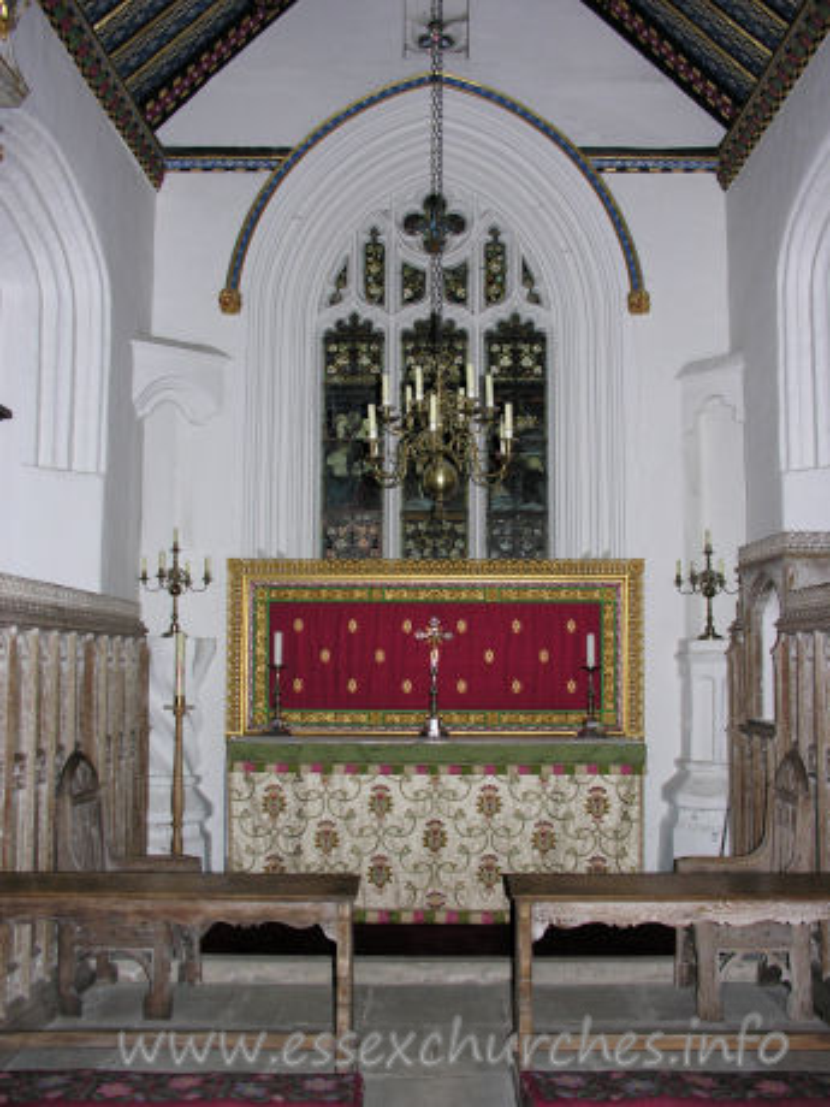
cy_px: 554
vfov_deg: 52.6
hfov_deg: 40.7
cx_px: 415
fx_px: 1119
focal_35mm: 35
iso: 110
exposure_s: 1/60.1
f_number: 2.8
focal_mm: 8.9
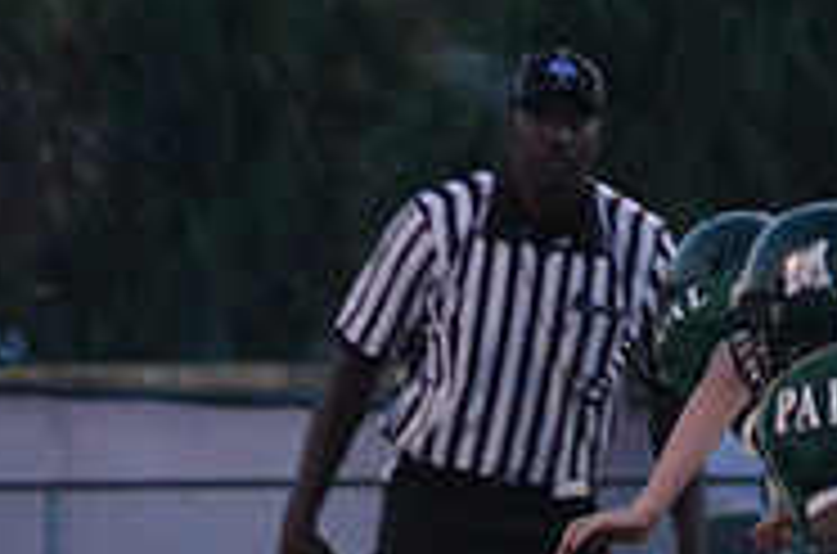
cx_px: -63
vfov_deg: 1.2
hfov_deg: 1.8
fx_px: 25974
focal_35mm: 1120
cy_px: 775
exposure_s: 1/320
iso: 3200
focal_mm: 240
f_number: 5.6
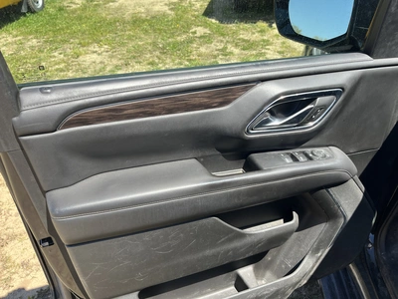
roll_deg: +1.0
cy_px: 150
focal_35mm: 26
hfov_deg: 67.3
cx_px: 199
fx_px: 299
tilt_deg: -38.0
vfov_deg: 53.1
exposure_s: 1/951
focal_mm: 5.1
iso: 50
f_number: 1.6
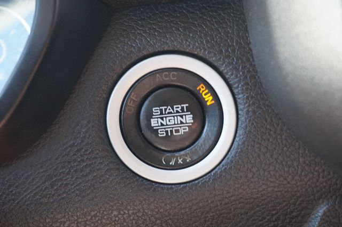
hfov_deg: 31.2
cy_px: 114
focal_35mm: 64
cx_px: 171
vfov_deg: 21.1
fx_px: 612
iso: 1250
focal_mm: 43
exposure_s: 1/80
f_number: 5.6
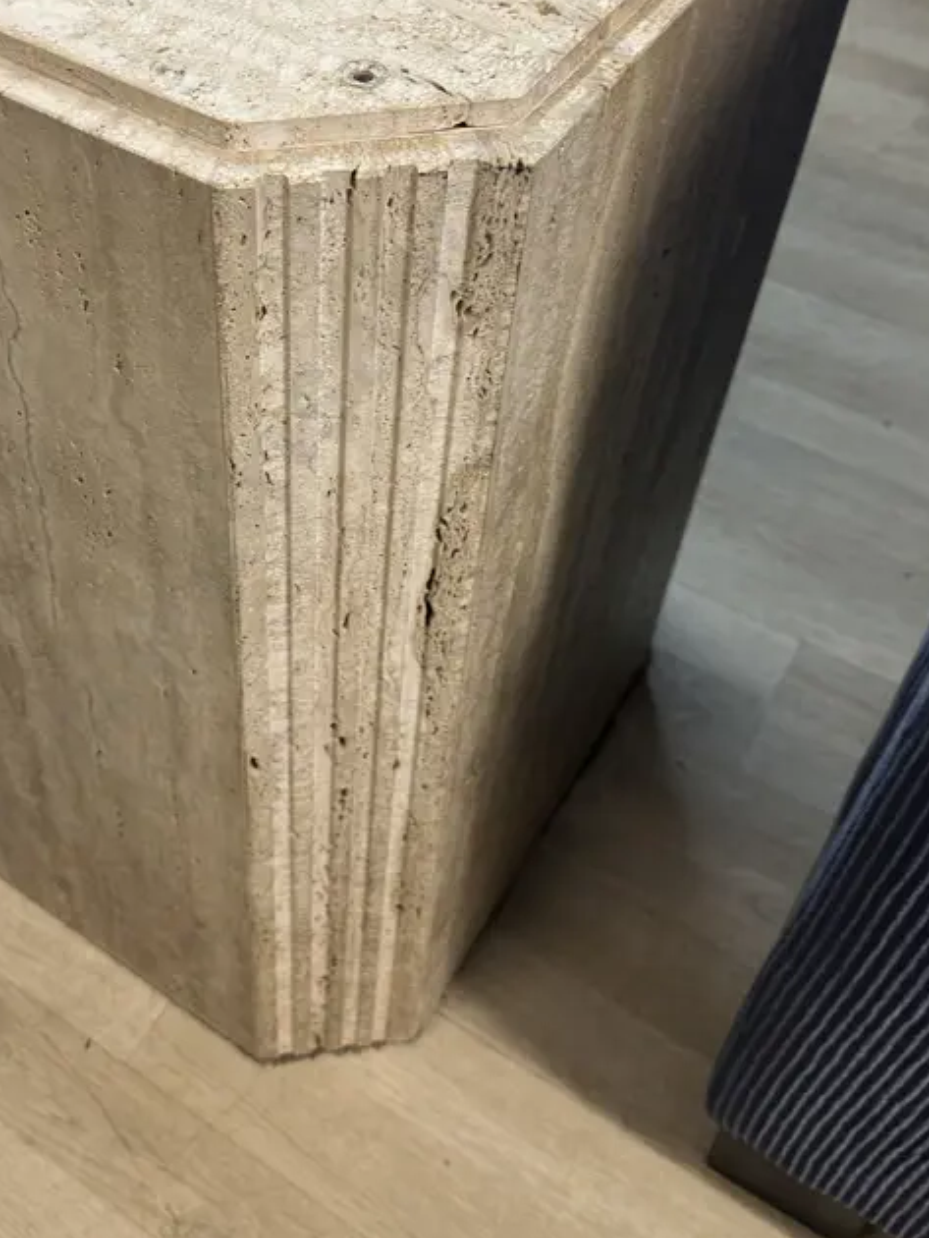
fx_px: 1395
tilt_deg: -46.1
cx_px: 306
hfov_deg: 36.4
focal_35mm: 39
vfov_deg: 47.2
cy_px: 424
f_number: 1.78
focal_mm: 6.86
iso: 125
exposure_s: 1/50
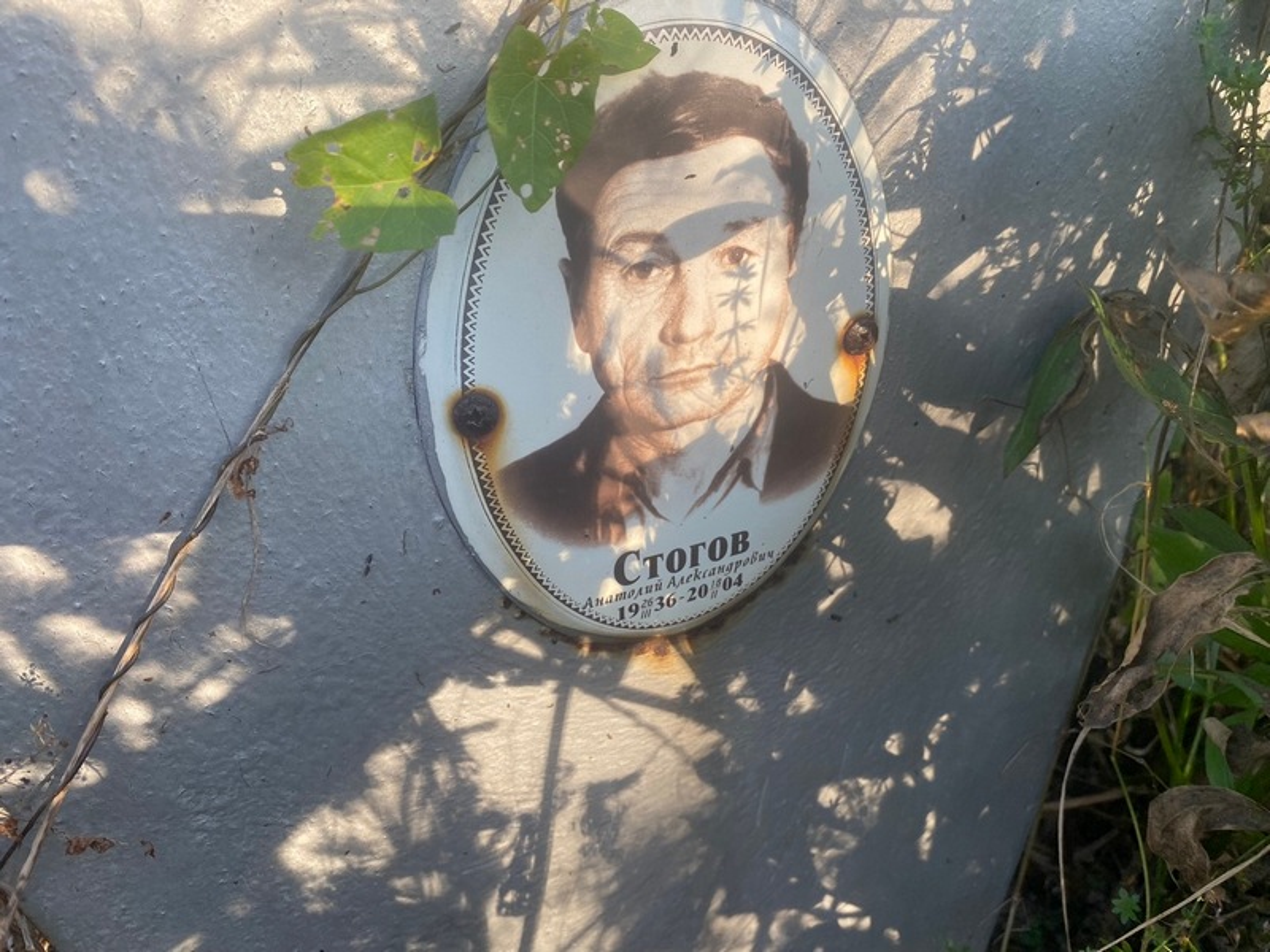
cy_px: 476
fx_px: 954
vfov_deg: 53.1
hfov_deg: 67.3
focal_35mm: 26
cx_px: 635
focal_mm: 4.25
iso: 32
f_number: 1.8
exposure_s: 1/293
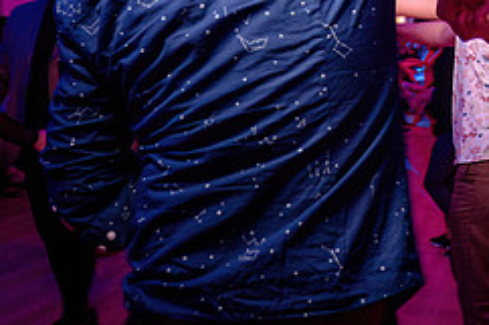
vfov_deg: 21.5
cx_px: 347
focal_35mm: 63
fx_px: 855
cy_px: 108
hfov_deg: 31.5
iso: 800
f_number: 3.5
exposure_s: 1/50
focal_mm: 24
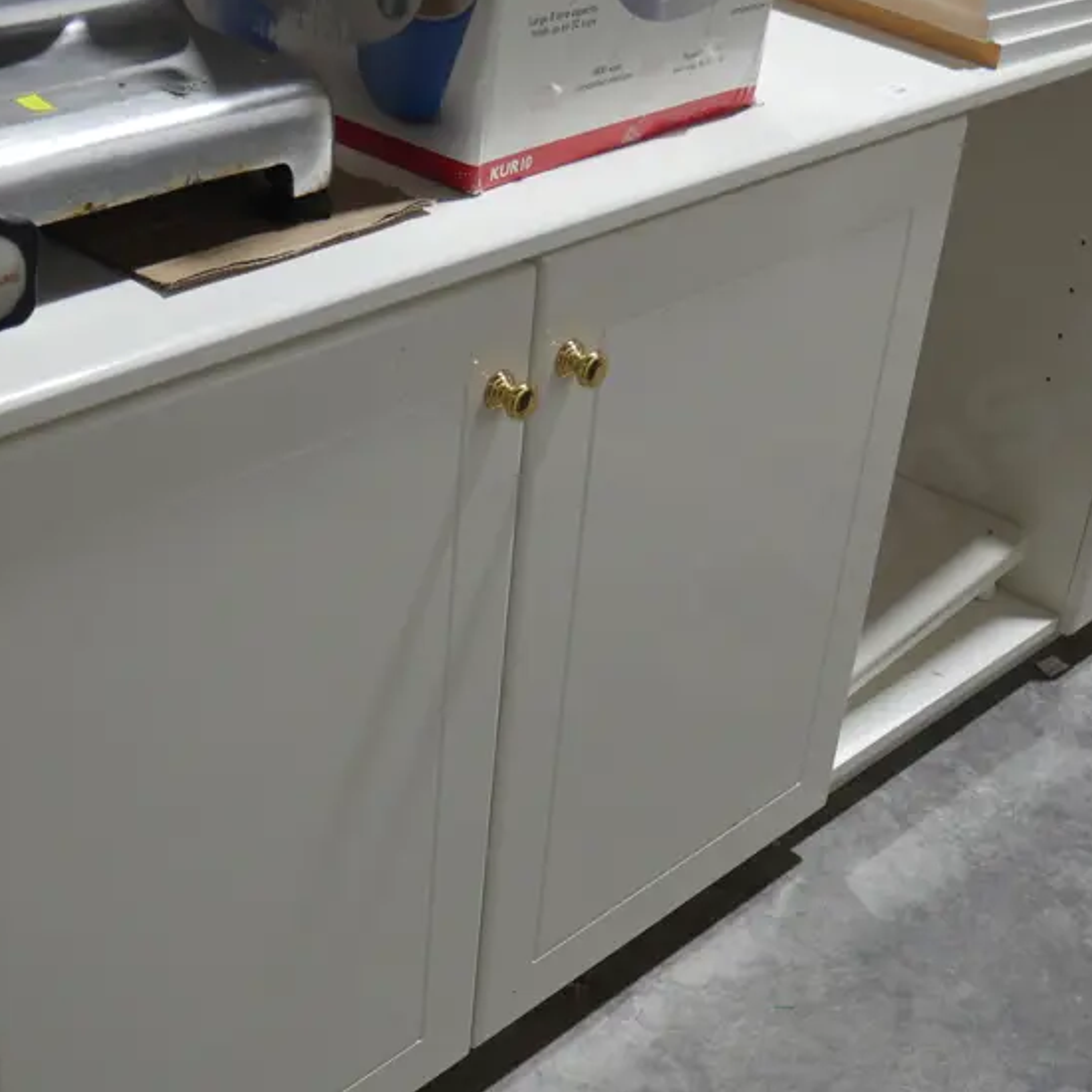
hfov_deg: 30.5
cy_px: 712
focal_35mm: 56
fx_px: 1999
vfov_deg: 30.4
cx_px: 614
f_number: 4
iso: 200
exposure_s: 1/60
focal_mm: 17
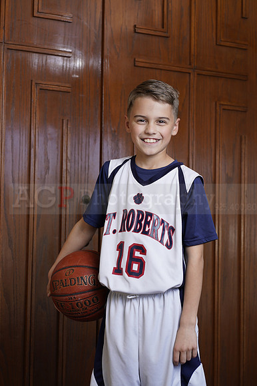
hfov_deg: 16.1
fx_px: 911
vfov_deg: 23.9
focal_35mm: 85
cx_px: 128
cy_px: 193
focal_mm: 85
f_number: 5.6
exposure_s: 1/250
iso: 200
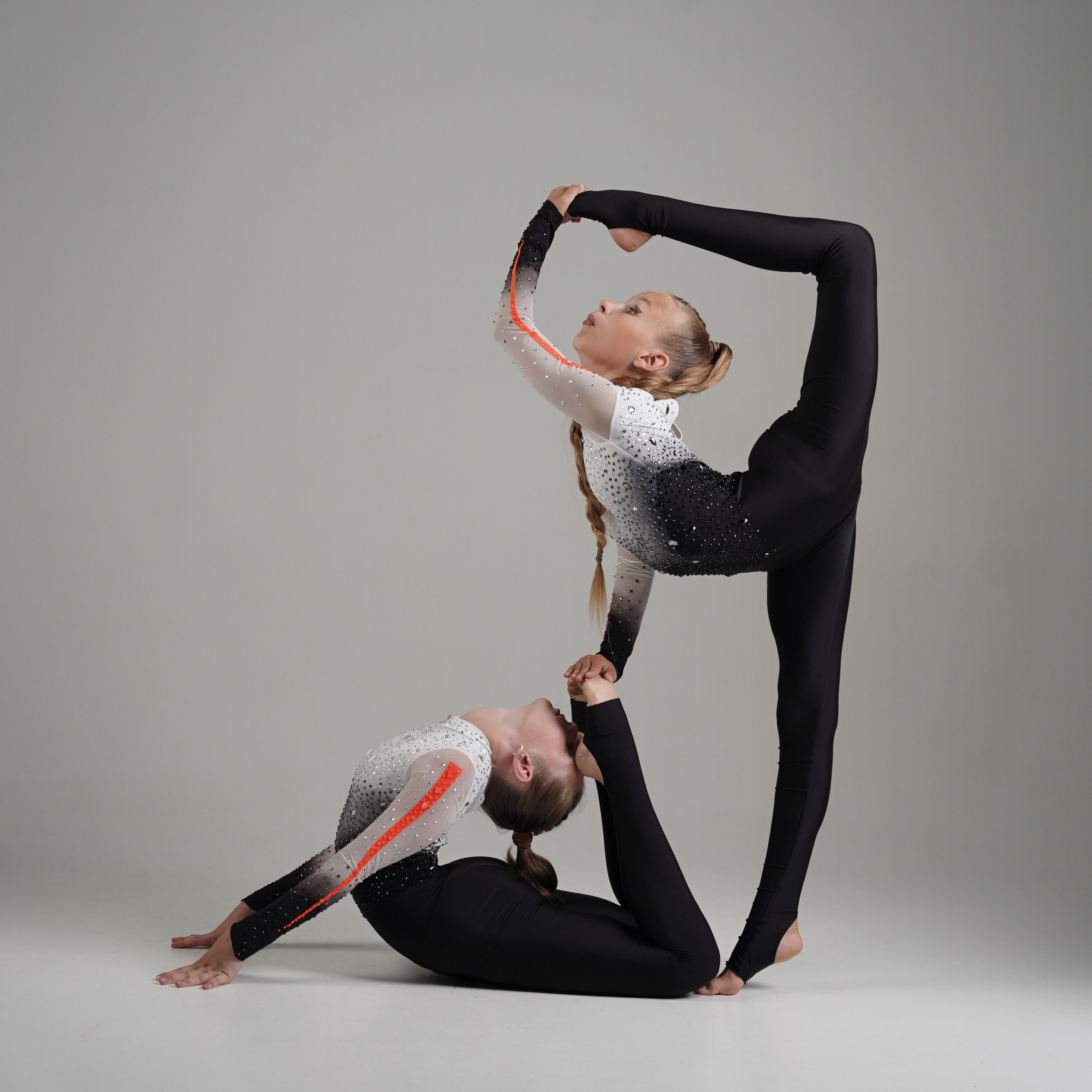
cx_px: 543
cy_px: 427
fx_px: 2245
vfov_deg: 27.3
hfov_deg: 27.3
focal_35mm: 63
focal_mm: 48.7
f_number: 3.2
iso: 1000
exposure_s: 1/640
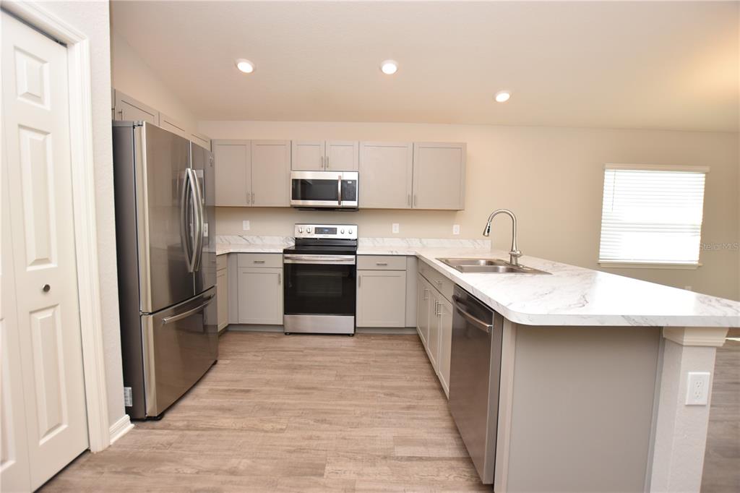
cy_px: 246
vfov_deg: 77.3
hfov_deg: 100.4
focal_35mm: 15
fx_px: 308
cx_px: 370
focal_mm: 10
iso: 200
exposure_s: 1/60
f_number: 4
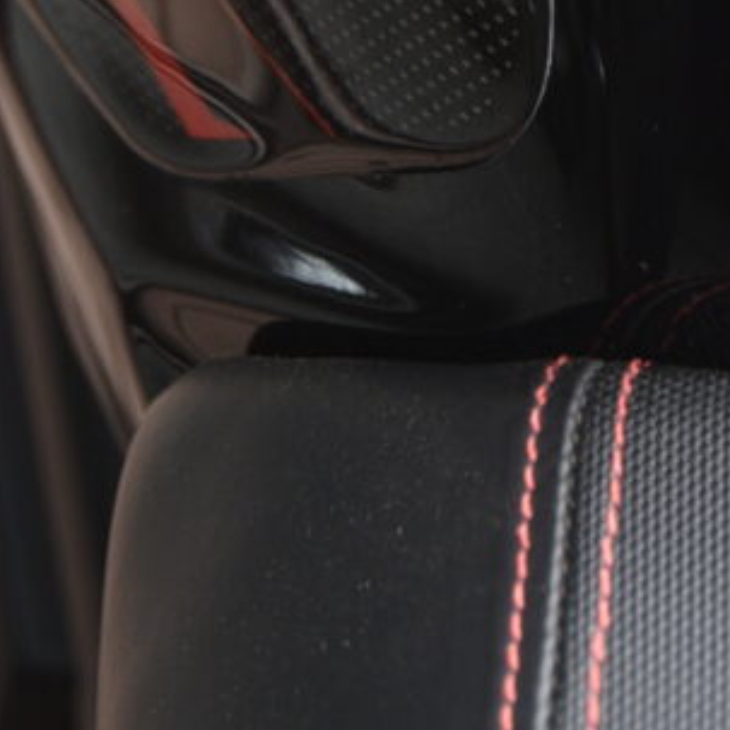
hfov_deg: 5.4
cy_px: -1099
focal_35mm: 323
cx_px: 1194
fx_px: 7706
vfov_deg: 5.2
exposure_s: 1/60
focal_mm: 45
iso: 100
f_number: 2.8
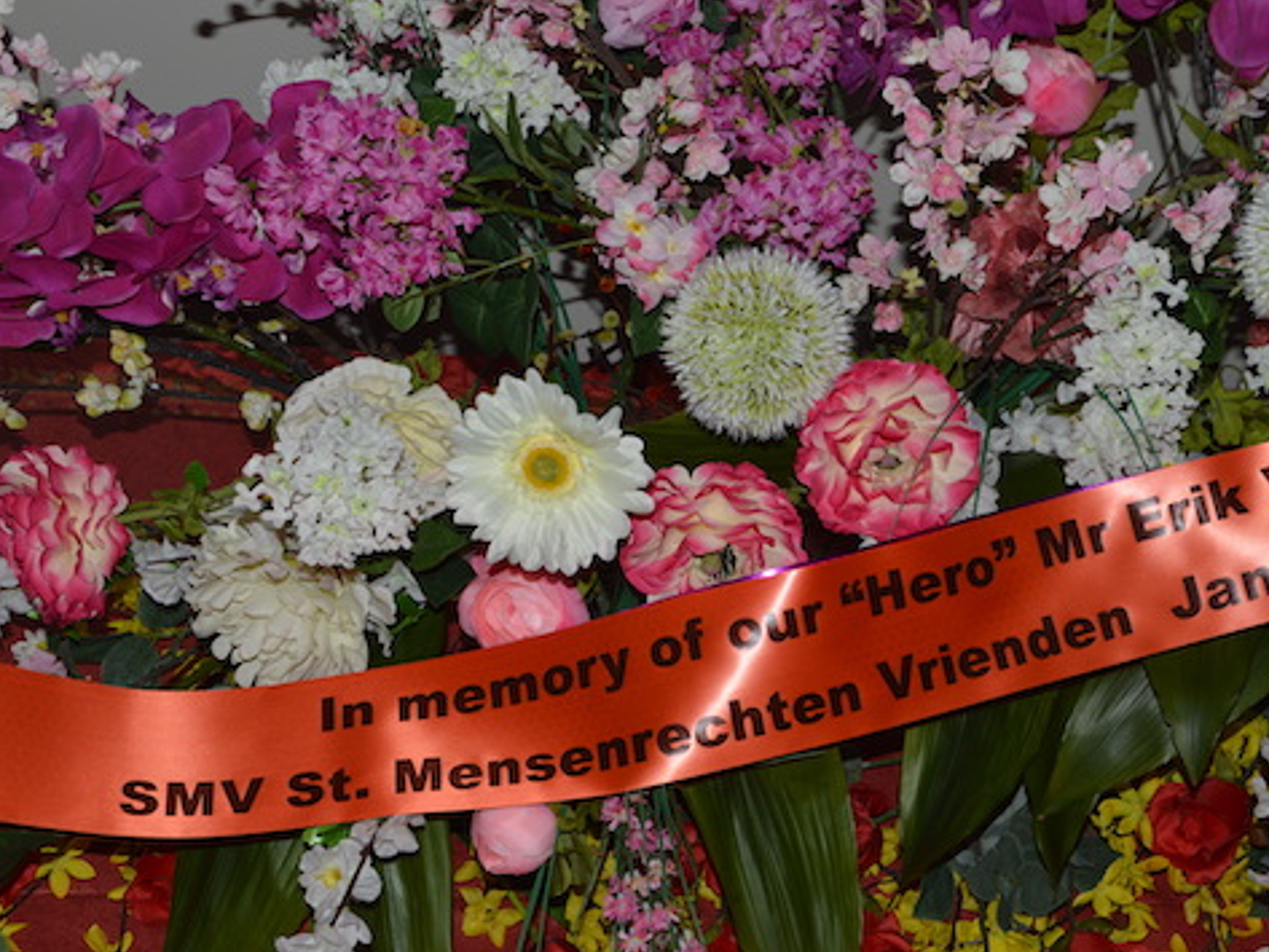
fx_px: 2860
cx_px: 813
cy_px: 550
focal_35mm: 78
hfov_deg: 24.9
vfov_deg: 18.9
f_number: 8
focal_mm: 40
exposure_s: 1/60
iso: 125
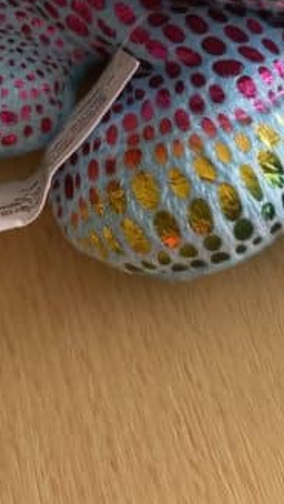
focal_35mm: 69
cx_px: 253
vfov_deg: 28.2
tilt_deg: -54.6
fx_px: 922
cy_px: -32
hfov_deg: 17.3
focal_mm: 4.25
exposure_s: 1/121
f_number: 1.8
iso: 64
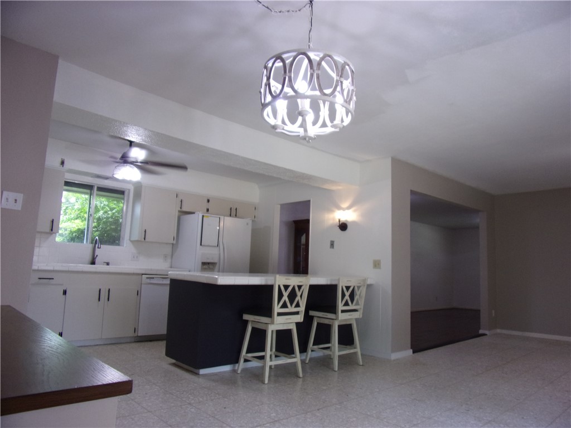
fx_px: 396
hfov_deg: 71.6
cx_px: 286
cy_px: 214
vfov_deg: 56.8
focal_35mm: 24
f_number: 3.3
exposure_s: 1/34
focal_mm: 4.3
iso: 92
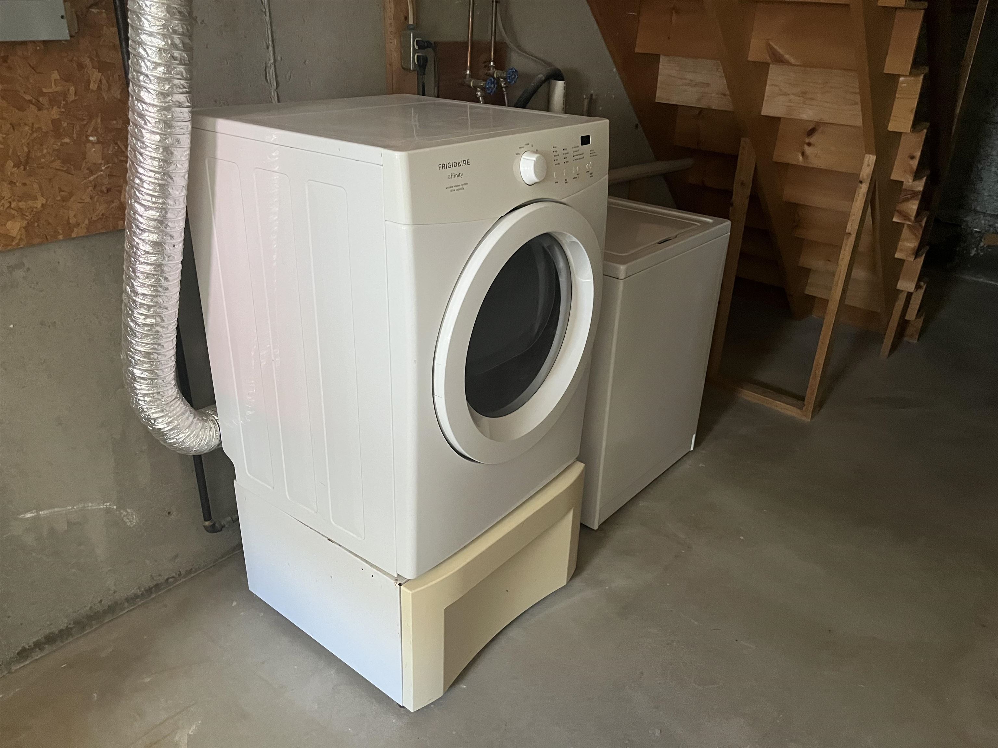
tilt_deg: -25.0
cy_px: 374
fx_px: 750
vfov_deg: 53.1
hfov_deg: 67.3
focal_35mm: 26
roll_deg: -1.2
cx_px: 499
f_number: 1.6
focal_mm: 5.1
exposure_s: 1/46
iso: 500
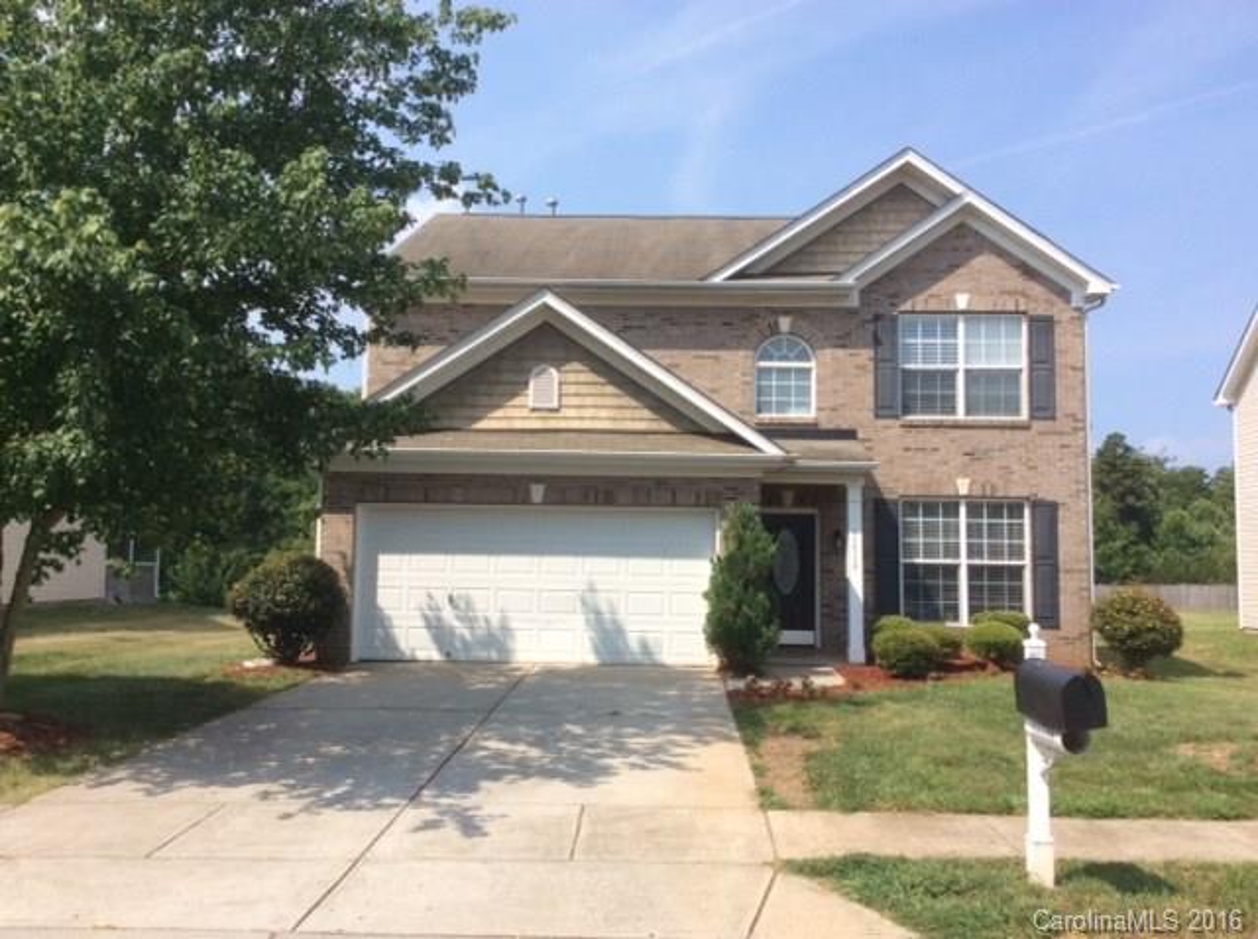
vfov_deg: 44.1
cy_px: 470
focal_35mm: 32
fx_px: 1161
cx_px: 629
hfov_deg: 56.9
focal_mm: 3.3
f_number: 2.4
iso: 32
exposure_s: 1/1330
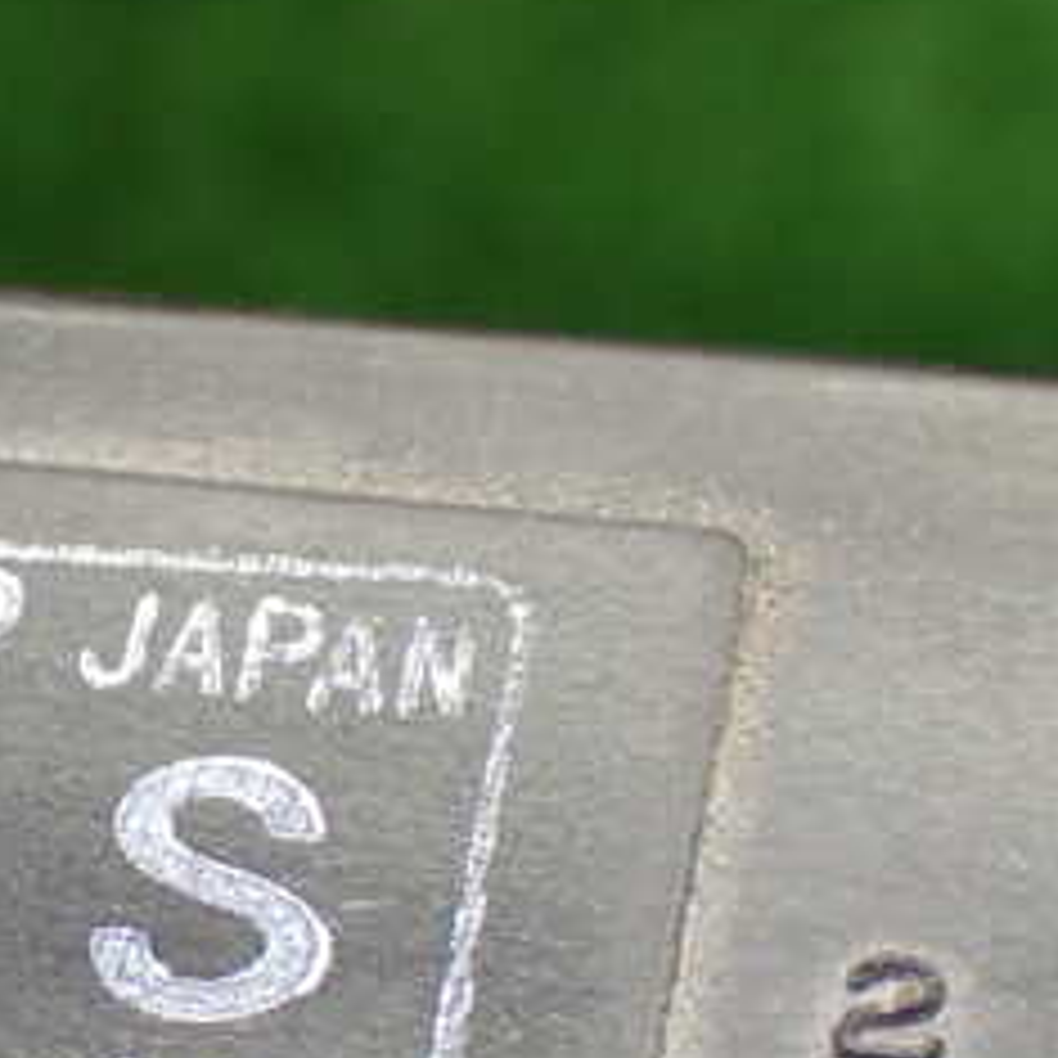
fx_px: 4219
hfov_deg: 14.2
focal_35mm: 122
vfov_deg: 14.3
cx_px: 108
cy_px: 765
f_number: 3.3
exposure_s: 1/80
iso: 800
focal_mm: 9.65
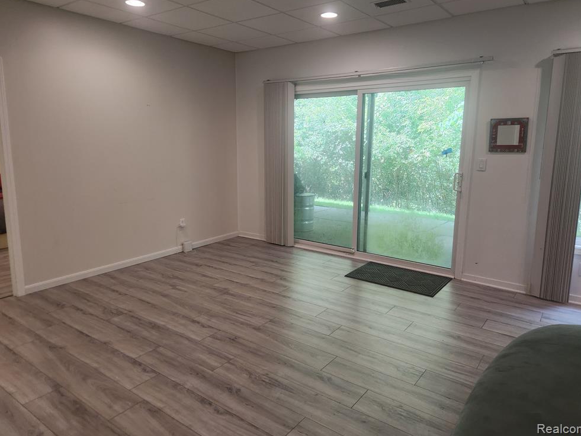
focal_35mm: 24
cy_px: 211
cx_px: 294
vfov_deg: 56.8
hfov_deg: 71.6
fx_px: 403
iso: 160
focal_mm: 5.4
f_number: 1.8
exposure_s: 1/120
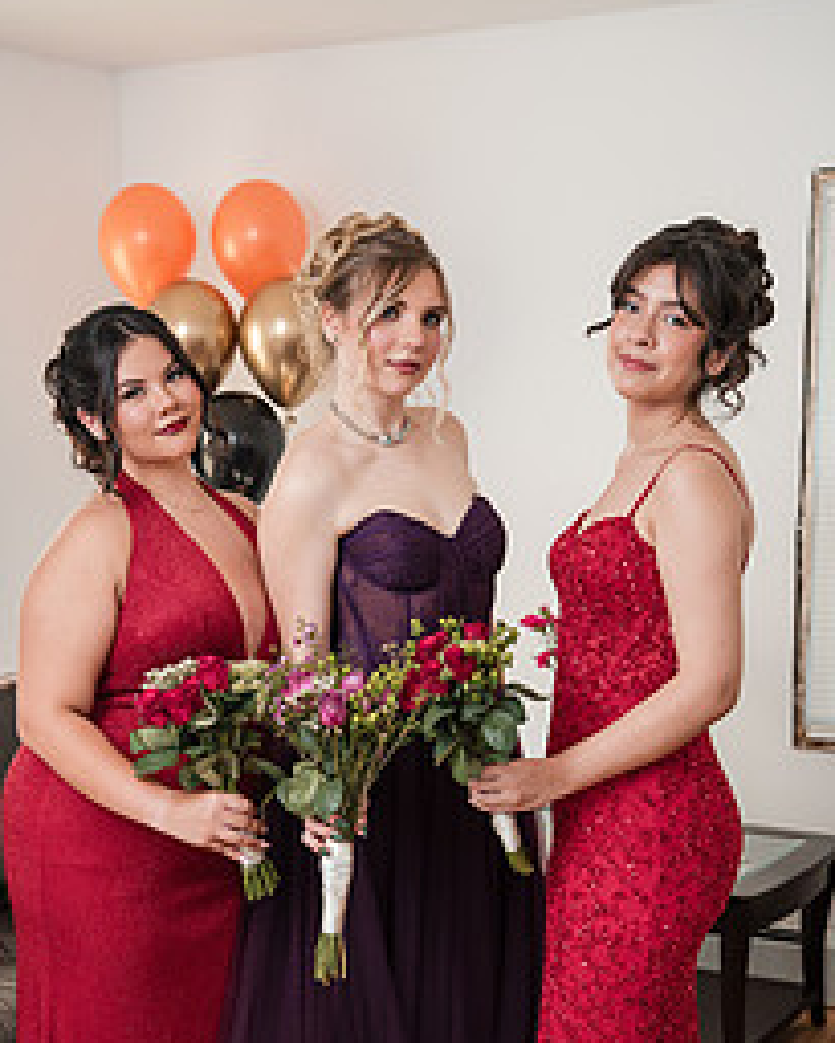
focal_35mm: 61
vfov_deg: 30.5
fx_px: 1883
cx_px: 379
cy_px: 774
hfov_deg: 25.0
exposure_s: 1/250
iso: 1000
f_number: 3.2
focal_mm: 37
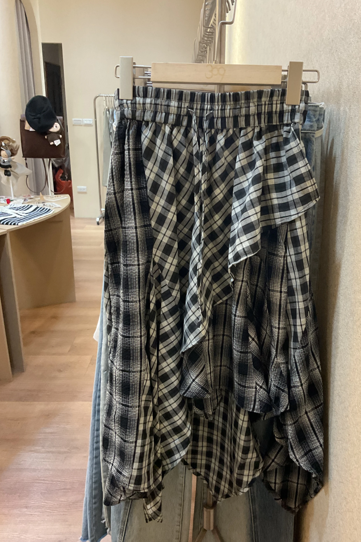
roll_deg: -0.1
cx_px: 205
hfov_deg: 42.2
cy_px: 272
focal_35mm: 31
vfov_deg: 60.3
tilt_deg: -19.5
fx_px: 466
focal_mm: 3
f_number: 1.8
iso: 200
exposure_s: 1/60
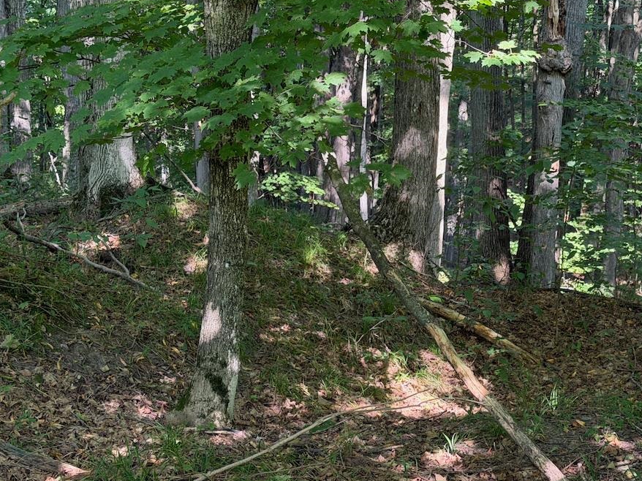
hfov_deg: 27.5
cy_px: 258
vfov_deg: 21.0
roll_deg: +0.3
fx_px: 1298
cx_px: 456
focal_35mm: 70
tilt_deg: -11.6
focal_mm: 6.76
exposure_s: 1/149
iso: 160
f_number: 1.78
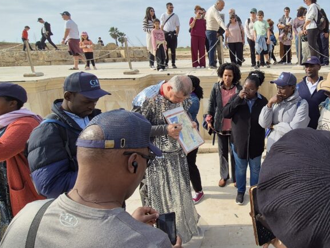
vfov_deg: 58.2
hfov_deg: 70.2
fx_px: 219
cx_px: 238
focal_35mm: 23
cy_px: 94
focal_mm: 2.2
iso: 50
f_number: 2.2
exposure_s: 1/1912
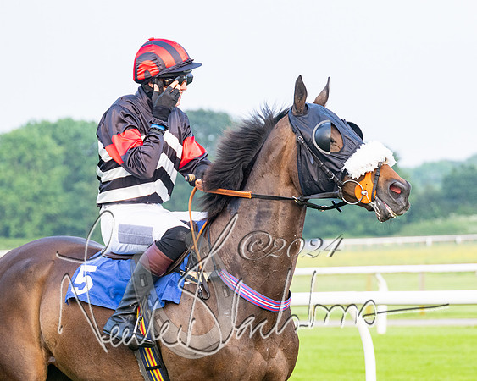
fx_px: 2656
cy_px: 184
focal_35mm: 188
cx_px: 300
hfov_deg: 10.3
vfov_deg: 8.2
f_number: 4
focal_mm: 98
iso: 400
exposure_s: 1/500
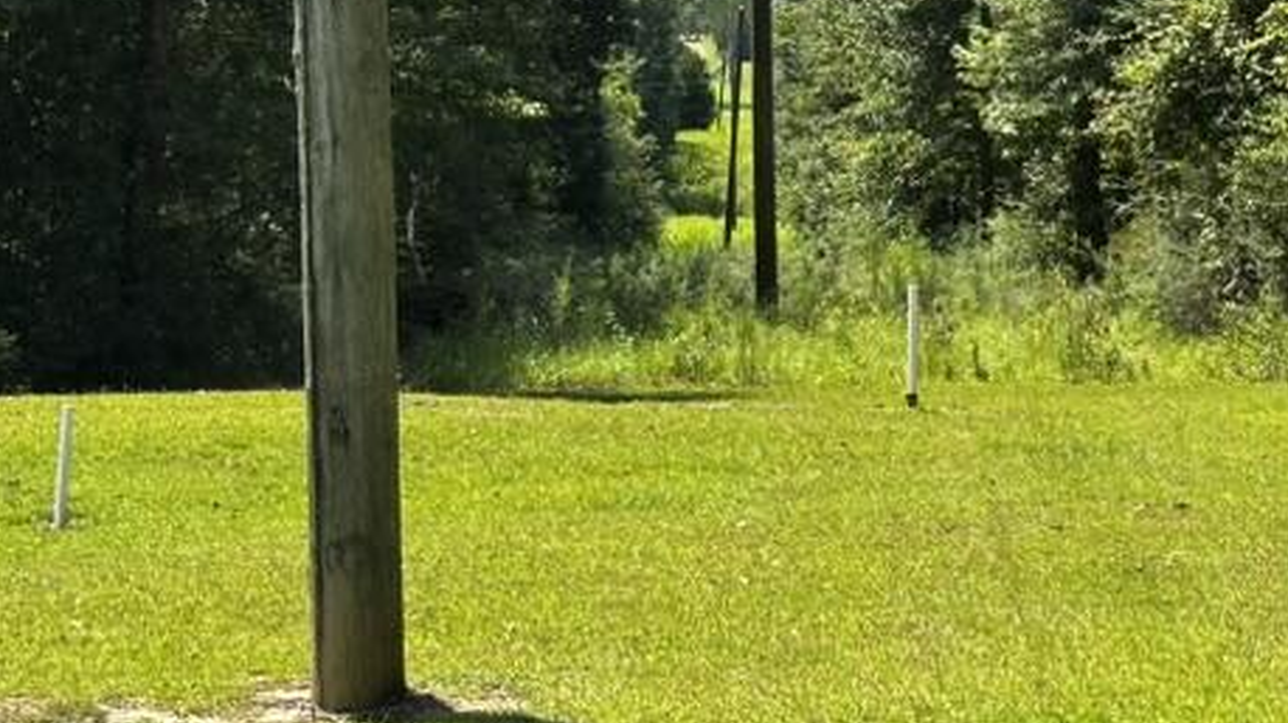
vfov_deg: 10.3
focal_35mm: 117
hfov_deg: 18.3
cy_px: 6
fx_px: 3994
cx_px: 886
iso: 64
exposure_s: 1/1667
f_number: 1.78
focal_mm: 6.86
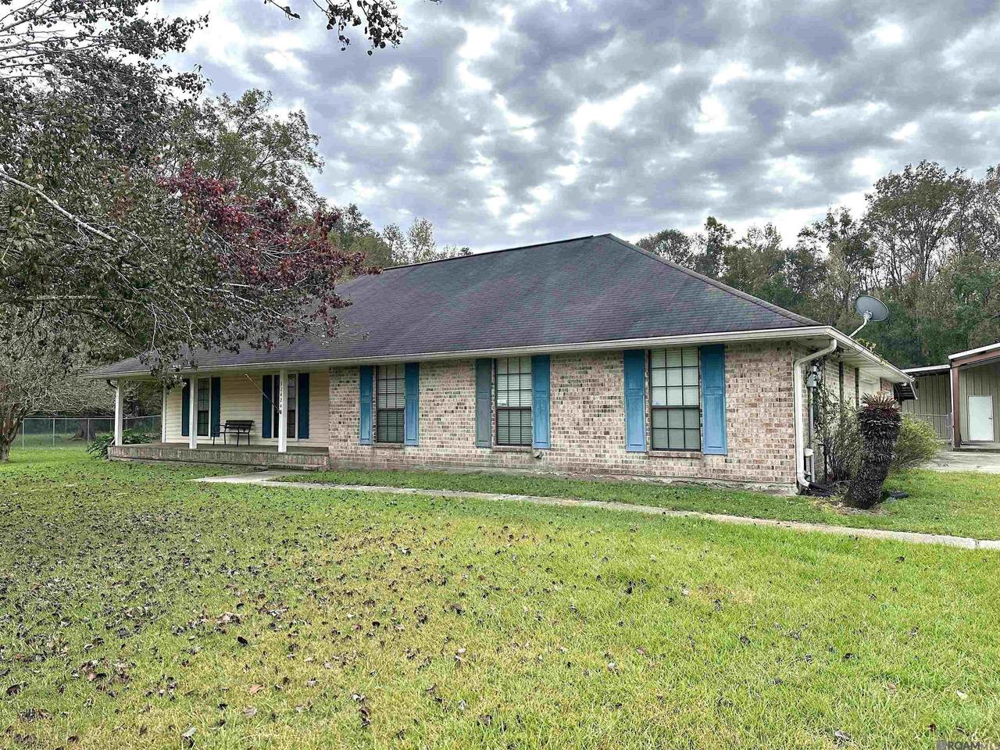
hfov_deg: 71.6
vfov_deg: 56.8
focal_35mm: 24
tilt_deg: +3.4
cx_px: 500
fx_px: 693
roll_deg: -0.7
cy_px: 375
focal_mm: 6.86
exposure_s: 1/2299
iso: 80
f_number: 1.78
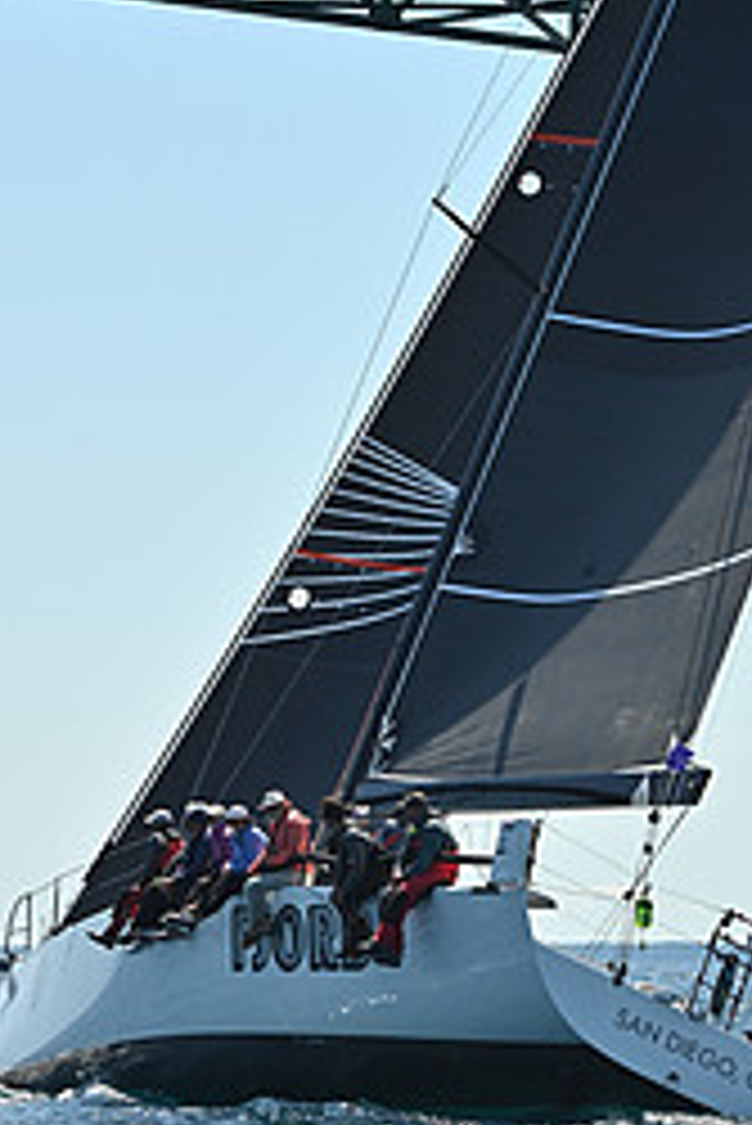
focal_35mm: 220
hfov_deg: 6.2
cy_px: 230
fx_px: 6883
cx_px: 583
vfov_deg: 9.3
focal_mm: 95
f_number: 9
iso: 320
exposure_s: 1/1000
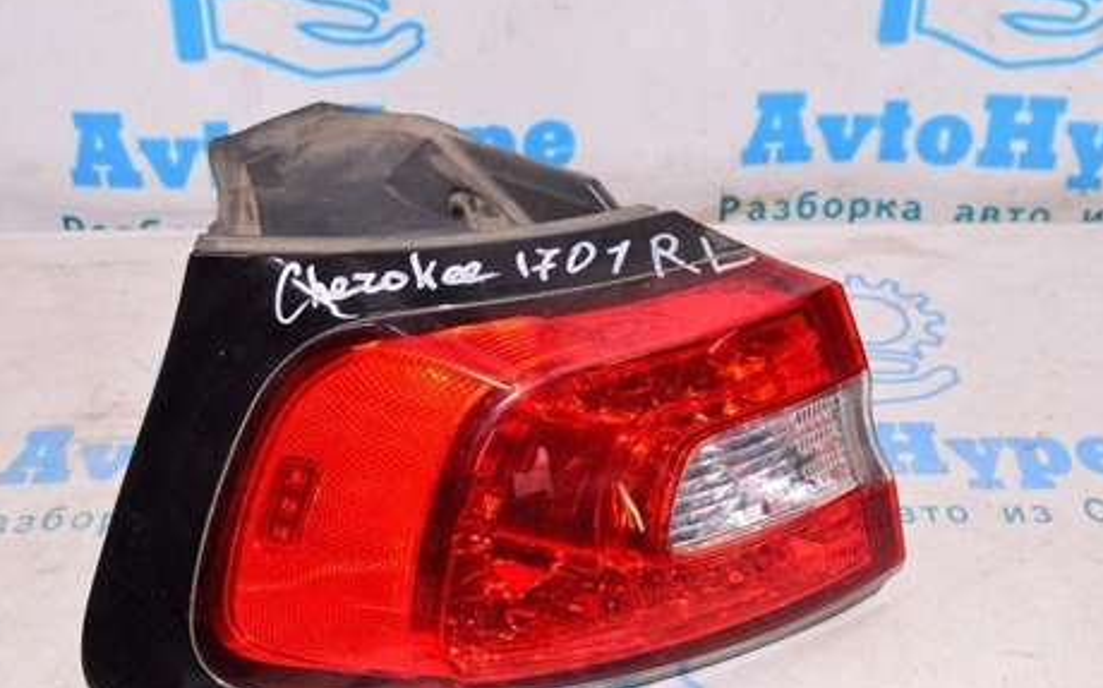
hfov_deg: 39.6
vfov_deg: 25.3
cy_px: 289
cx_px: 573
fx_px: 1532
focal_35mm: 51
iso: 1600
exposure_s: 1/200
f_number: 8
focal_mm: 24
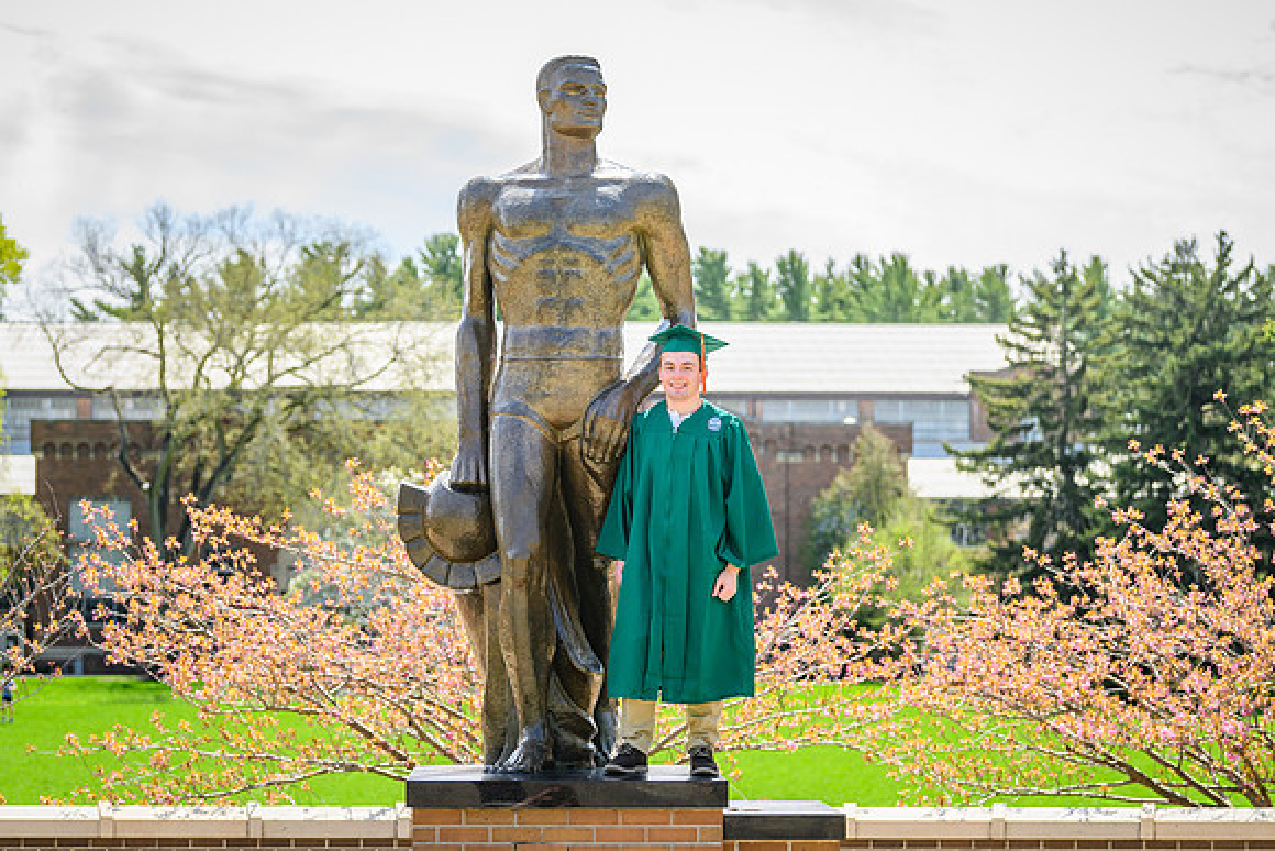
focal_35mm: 97
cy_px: 400
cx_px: 650
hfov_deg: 21.1
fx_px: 3424
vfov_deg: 14.2
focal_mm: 90
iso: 400
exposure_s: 1/2000
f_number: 4
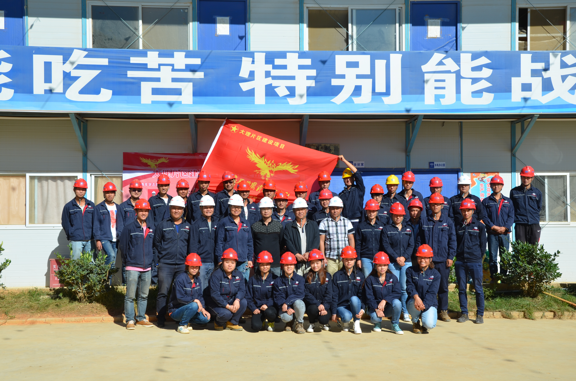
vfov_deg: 28.0
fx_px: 766
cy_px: 190
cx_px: 288
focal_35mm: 48
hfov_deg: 41.2
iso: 100
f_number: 9
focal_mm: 32
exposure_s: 1/320
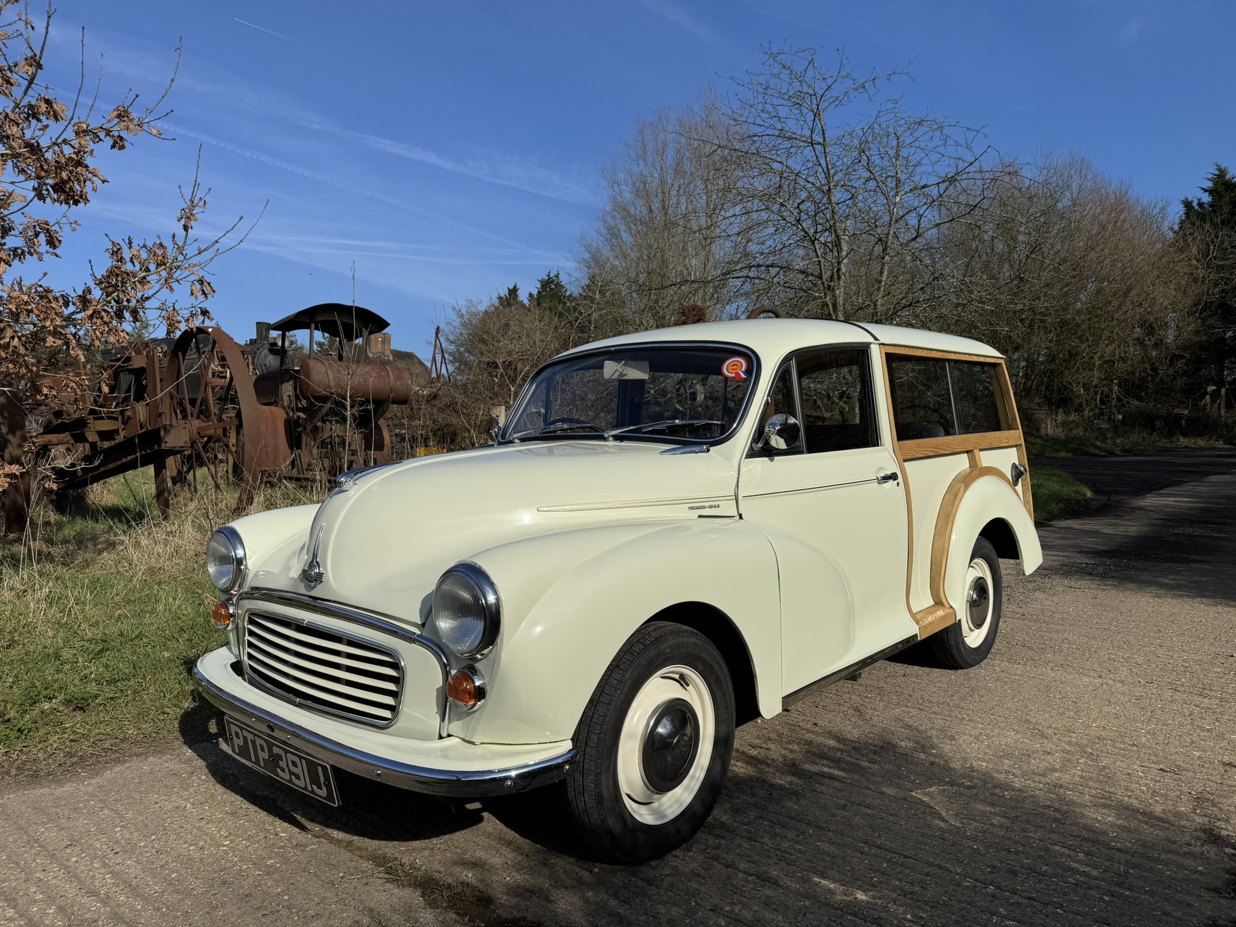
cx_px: 618
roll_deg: -2.9
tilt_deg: +2.1
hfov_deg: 71.6
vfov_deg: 56.8
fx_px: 857
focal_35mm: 24
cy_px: 464
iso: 80
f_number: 1.78
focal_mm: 6.76
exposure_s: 1/9009
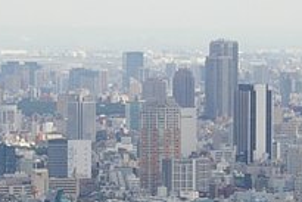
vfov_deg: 4.3
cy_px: 337
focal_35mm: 321
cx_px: 166
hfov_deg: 6.4
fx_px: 2699
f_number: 8
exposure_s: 1/250
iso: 200
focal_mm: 43
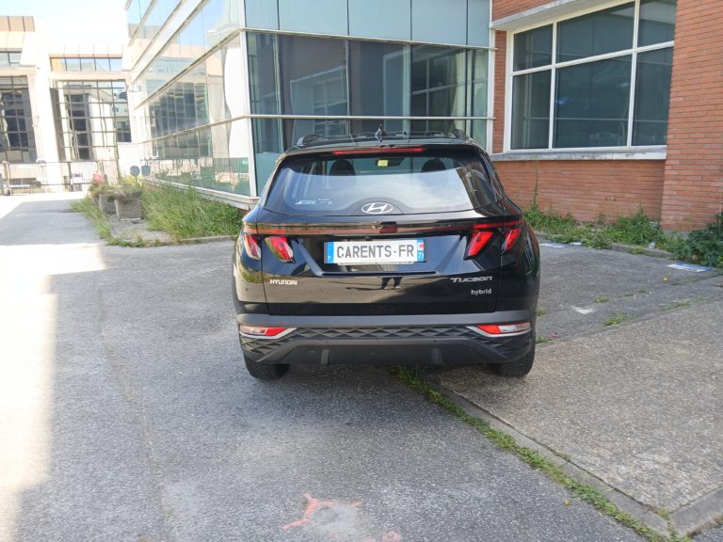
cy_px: 271
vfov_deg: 53.1
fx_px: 543
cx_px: 362
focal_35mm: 26
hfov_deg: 67.3
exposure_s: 1/50
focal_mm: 3.98
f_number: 1.8
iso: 25
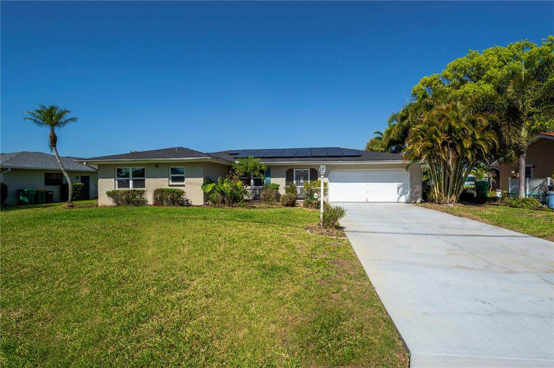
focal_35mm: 15
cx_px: 277
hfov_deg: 100.5
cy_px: 184
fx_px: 231
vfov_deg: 77.2
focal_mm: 10
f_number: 8
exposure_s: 1/250
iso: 100
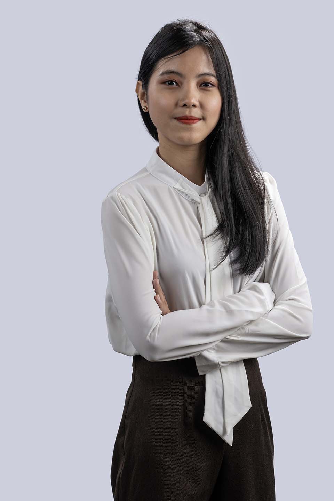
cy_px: 250
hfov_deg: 13.0
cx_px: 167
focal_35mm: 105
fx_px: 1461
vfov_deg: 19.5
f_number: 11
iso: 80
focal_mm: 105
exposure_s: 1/200
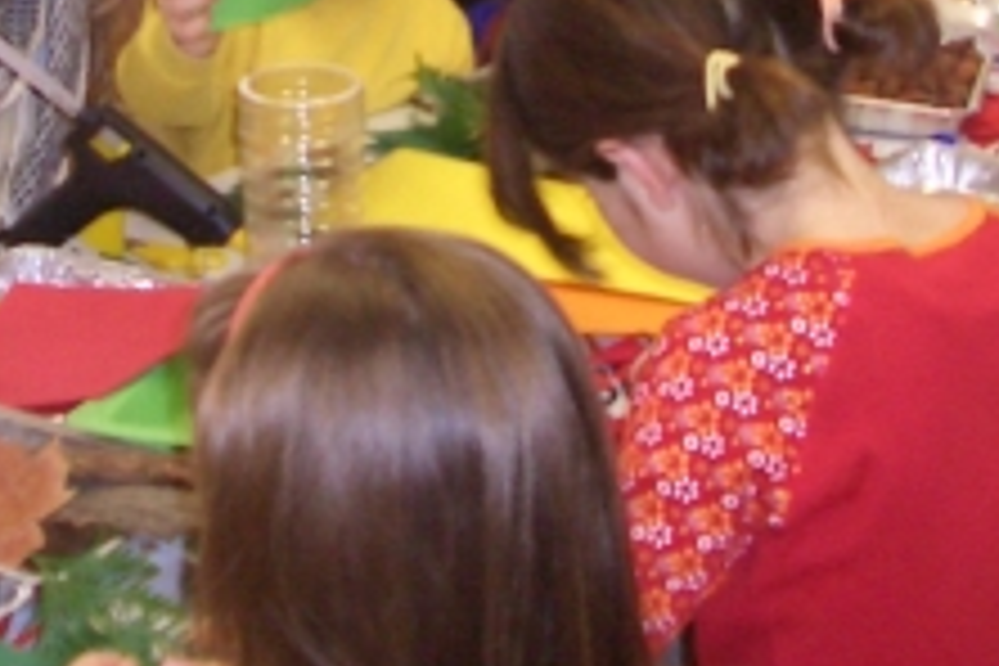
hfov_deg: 19.4
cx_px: 418
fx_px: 2914
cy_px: -248
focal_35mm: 105
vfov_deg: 12.6
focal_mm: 5.8
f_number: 2.6
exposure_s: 1/50
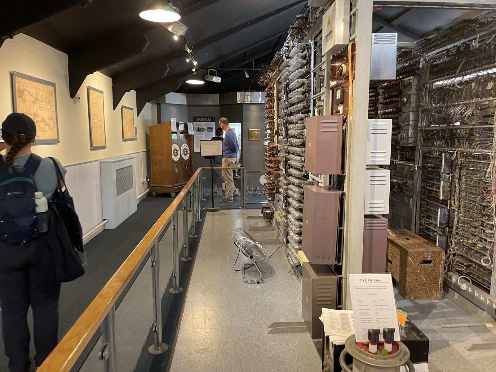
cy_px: 186
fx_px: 358
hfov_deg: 69.4
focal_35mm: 25
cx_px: 248
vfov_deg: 54.9
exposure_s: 1/50
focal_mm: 5.1
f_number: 1.6
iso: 400
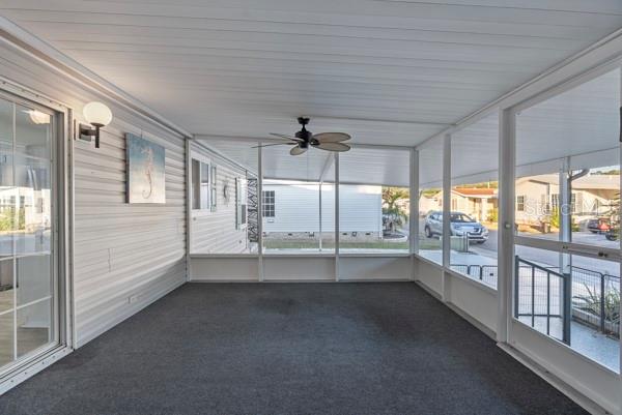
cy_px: 208
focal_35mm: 16
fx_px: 277
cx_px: 311
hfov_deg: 96.7
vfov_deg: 73.8
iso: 400
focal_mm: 16
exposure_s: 1/2.5
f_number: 8
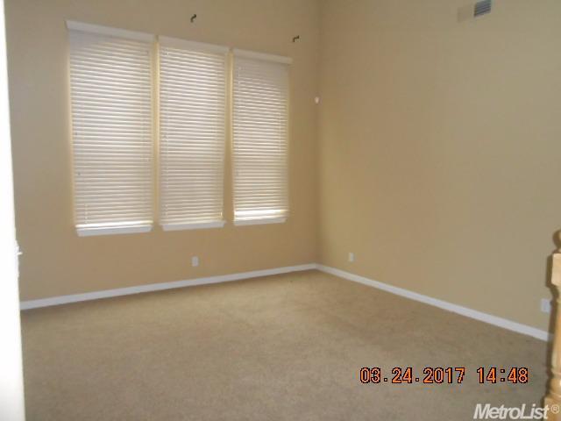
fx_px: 421
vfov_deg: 53.1
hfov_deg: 67.3
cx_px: 280
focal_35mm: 26
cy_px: 210
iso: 640
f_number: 3.5
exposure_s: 1/25
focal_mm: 4.6
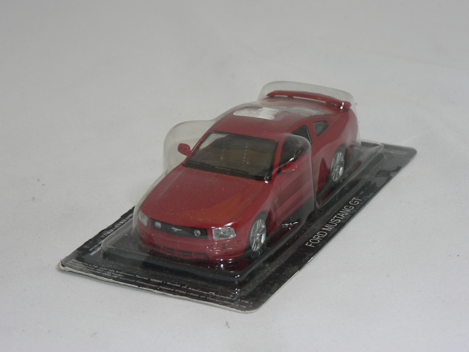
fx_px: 1382
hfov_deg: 19.3
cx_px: 234
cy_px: 176
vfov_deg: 14.5
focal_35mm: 102
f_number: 3.2
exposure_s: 1/60
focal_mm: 16.9
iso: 80
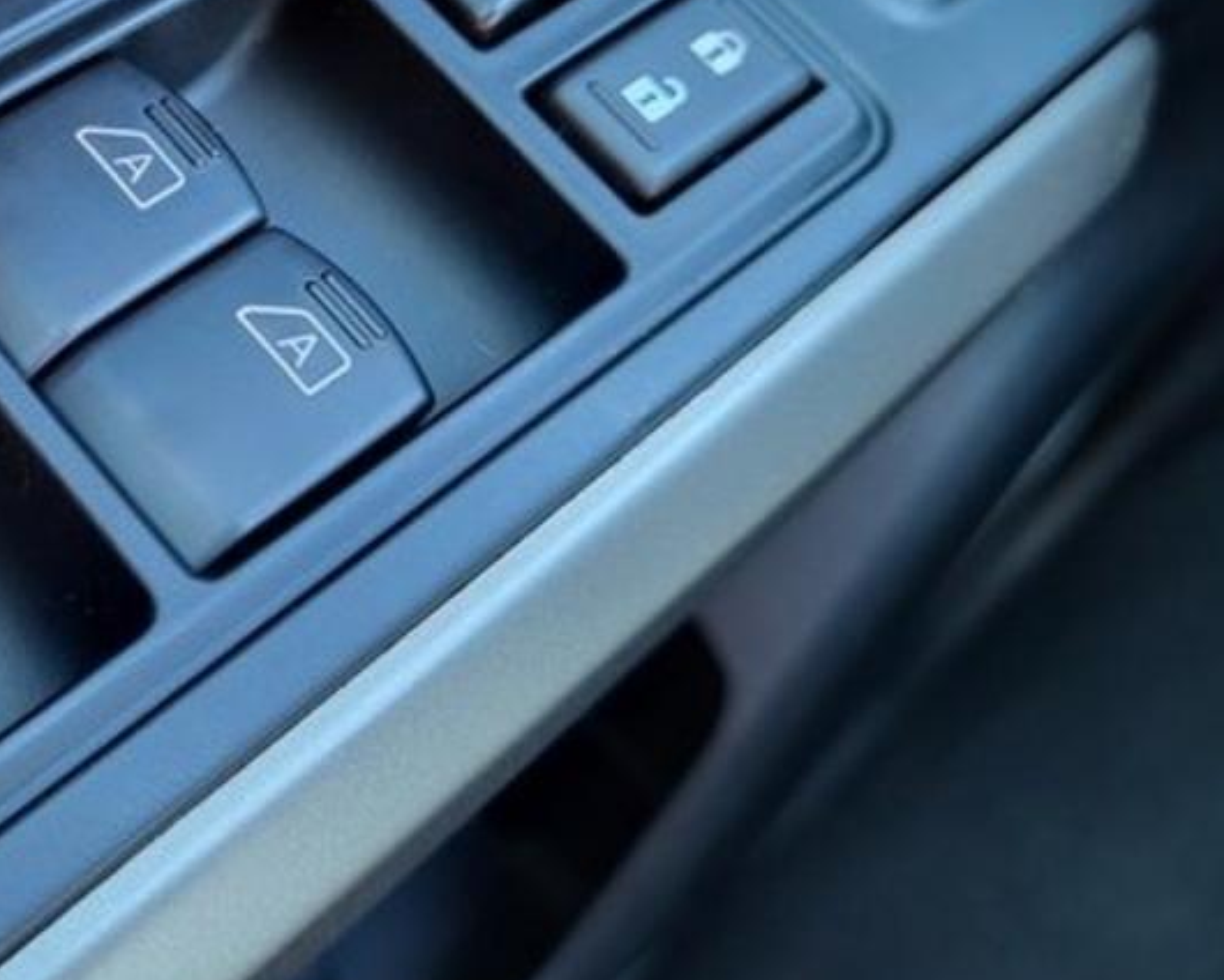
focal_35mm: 49
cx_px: 173
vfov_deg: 30.4
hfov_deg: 36.2
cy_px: 266
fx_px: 1775
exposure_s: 1/40
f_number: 1.8
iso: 400
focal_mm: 5.4
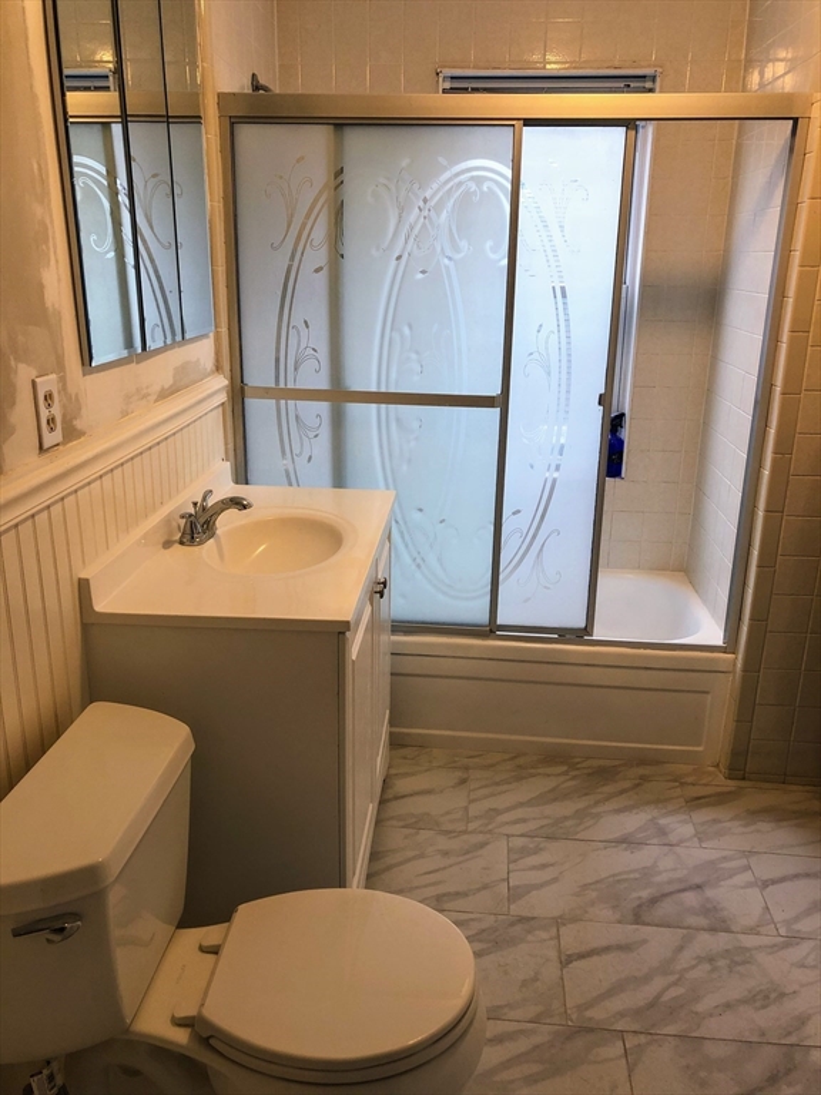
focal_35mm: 28
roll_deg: -0.9
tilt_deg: -17.4
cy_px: 548
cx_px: 410
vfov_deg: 63.4
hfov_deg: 49.7
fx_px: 885
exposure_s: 1/30
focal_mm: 3.99
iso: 25
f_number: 1.8
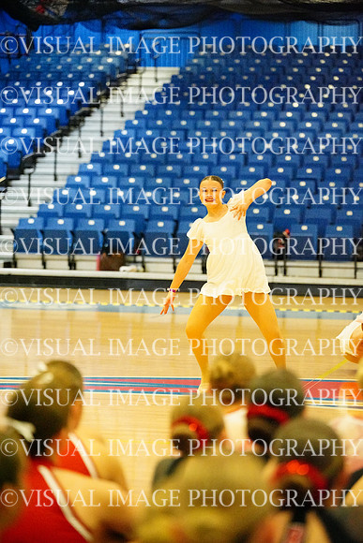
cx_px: 182
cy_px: 272
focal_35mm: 110
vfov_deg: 18.6
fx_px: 1663
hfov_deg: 12.5
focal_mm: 110
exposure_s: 1/1600
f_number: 2.8
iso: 25600
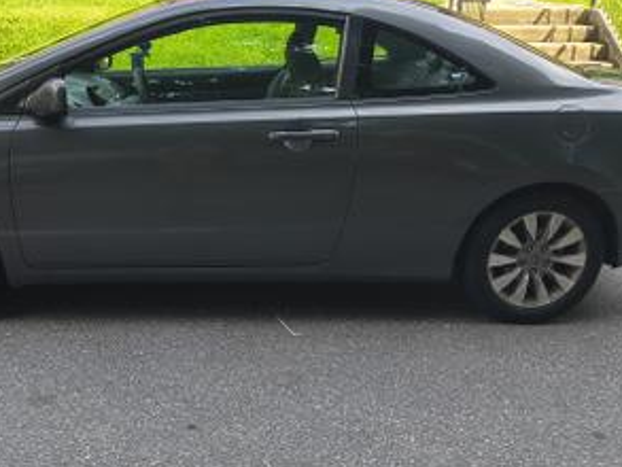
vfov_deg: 33.3
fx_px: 773
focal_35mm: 43
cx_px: 253
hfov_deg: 43.6
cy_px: 312
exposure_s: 1/288
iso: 100
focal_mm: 4.68
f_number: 1.7
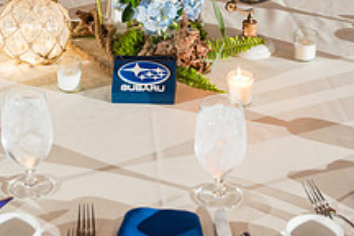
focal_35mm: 94
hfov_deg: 21.7
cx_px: 172
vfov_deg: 14.4
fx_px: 924
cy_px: 39
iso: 2000
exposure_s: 1/250
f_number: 2.8
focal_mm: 35
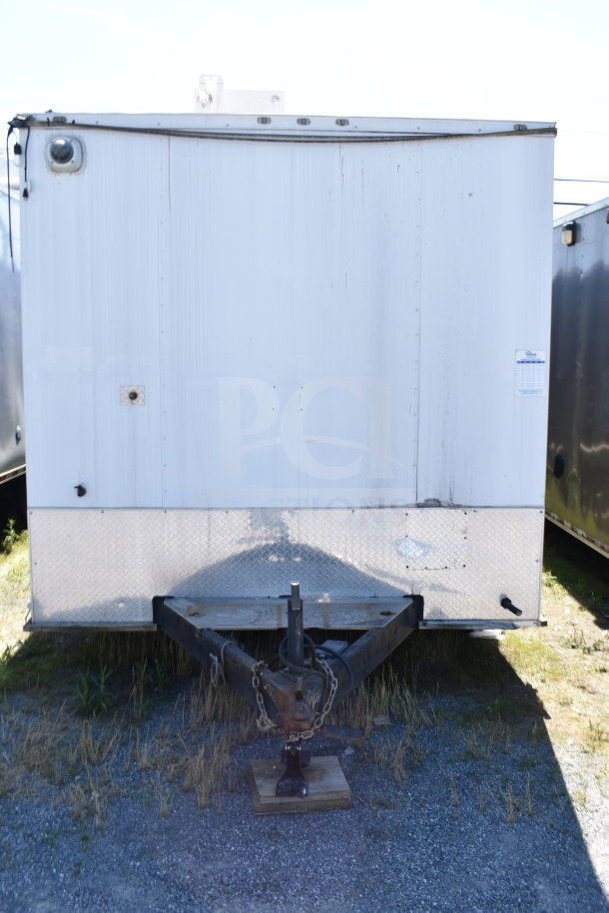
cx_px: 304
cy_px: 456
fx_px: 761
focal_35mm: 30
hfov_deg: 43.6
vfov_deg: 61.9
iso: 200
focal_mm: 20
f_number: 7.1
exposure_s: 1/200
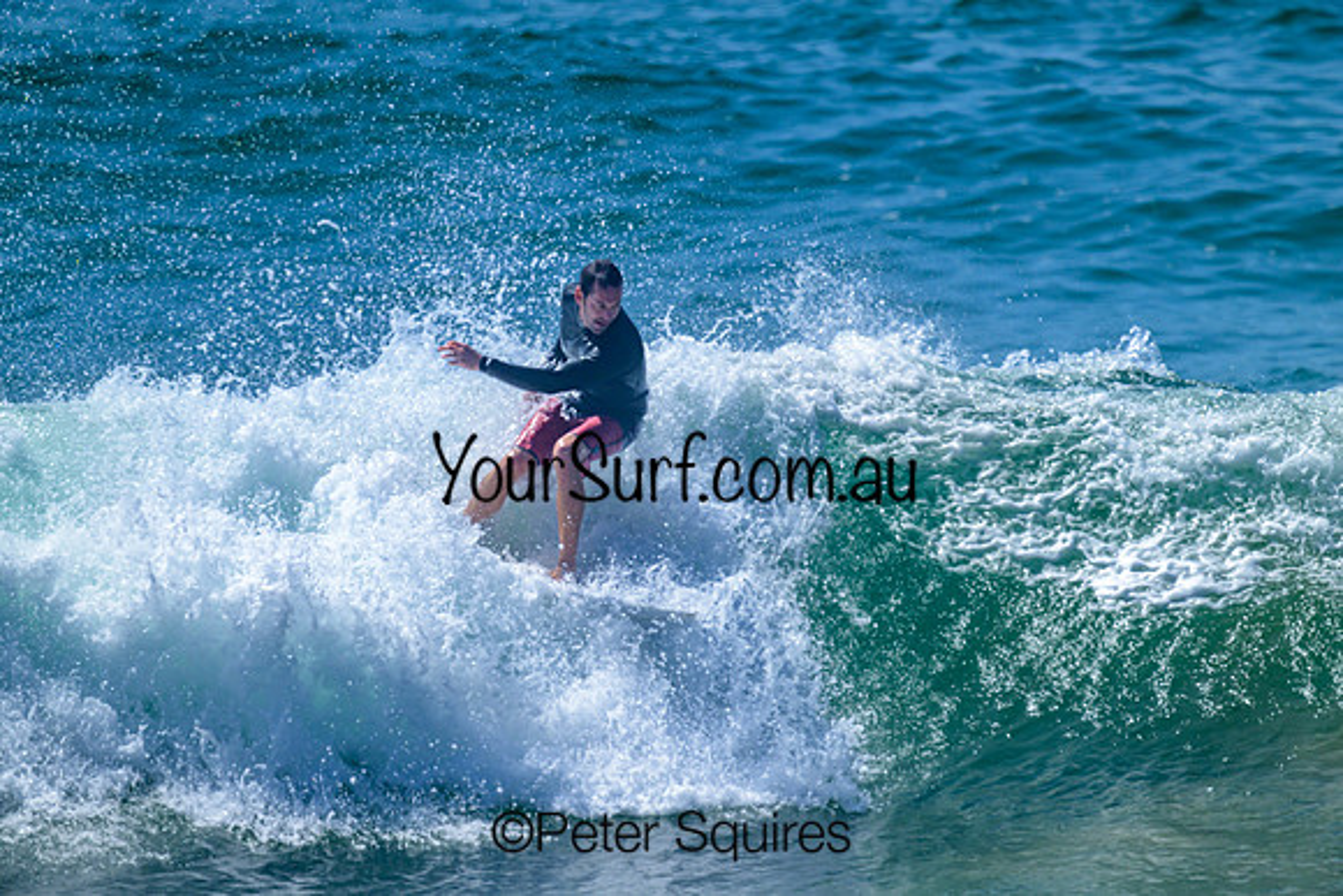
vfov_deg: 1.2
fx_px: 41790
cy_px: 448
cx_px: 672
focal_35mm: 1120
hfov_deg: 1.8
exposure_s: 1/2000
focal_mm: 1120
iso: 280
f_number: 9
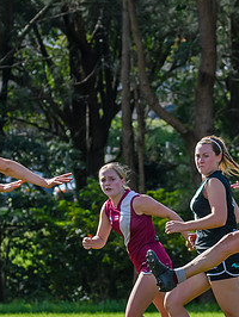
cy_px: 259
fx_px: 7095
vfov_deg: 2.6
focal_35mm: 772
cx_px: 177
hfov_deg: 1.9
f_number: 8
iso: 800
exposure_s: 1/1250
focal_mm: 170
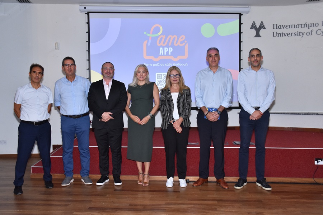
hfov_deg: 53.1
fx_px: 323
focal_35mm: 36
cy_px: 108
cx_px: 162
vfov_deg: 36.9
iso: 800
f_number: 5.6
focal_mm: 24
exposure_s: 1/125
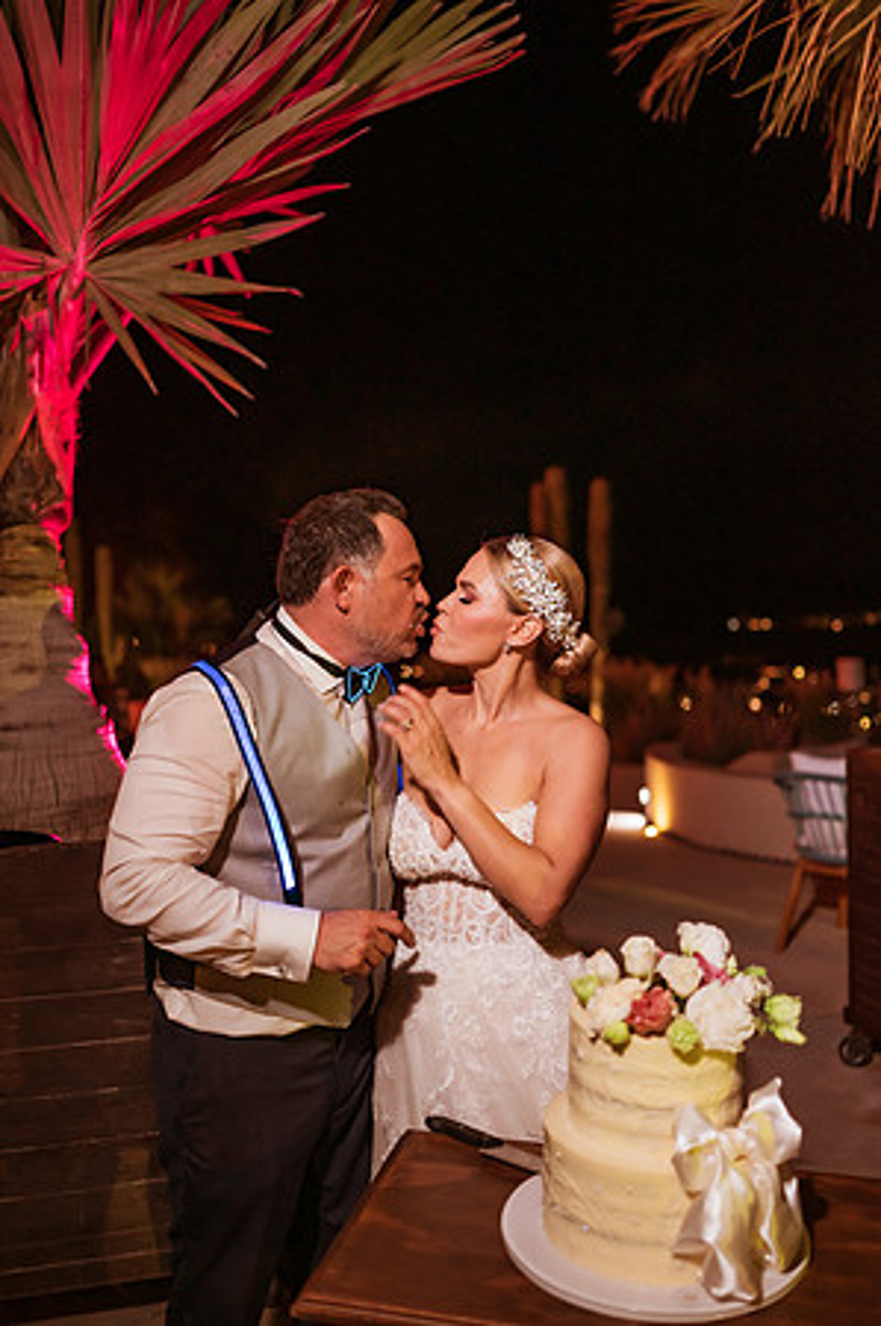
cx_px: 440
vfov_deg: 54.5
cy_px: 663
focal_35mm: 35
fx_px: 1288
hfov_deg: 37.8
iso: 2000
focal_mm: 35
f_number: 1.8
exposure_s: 1/160
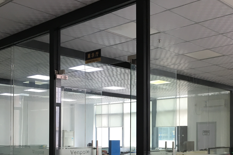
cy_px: 130
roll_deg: +0.2
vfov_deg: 25.9
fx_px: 330
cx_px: 167
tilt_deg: +2.4
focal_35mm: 51
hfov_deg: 38.2
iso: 25
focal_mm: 4.15
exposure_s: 1/33
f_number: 2.2
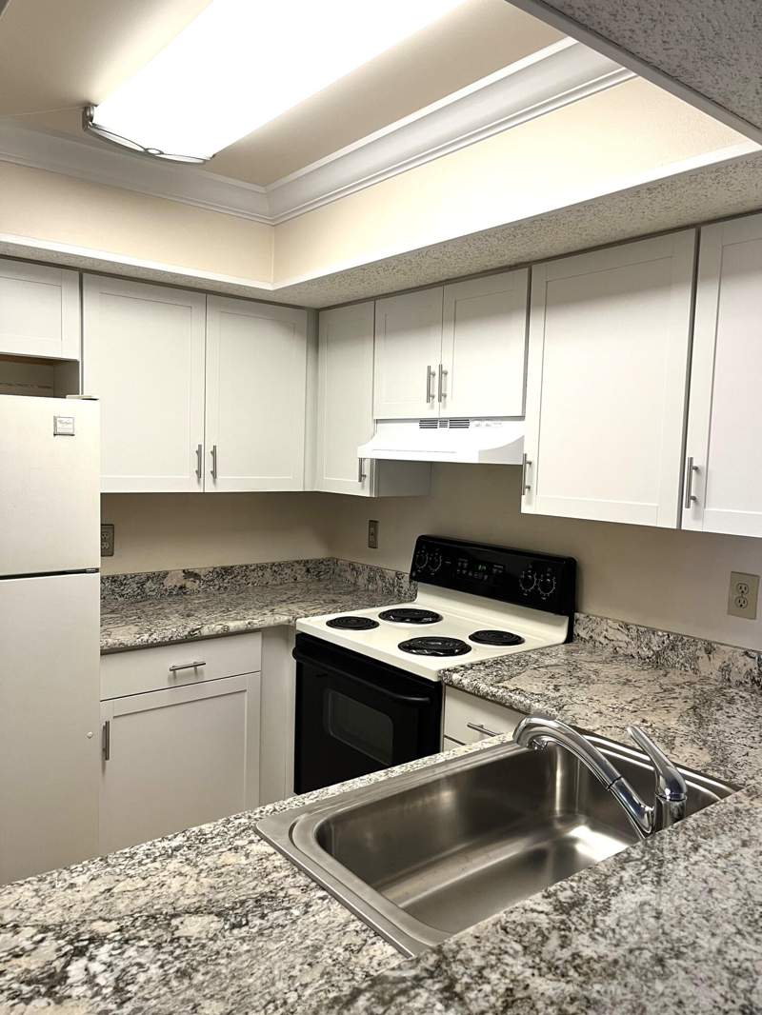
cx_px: 381
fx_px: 763
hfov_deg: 53.1
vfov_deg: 67.3
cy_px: 508
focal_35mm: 26
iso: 80
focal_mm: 5.1
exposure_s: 1/60
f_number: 1.6
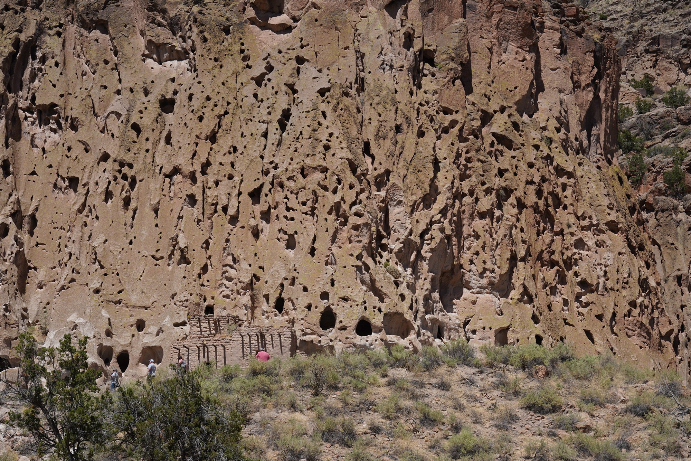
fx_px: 1152
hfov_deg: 33.4
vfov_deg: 22.6
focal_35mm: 60
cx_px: 346
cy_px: 230
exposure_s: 1/100
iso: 100
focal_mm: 60
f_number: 16
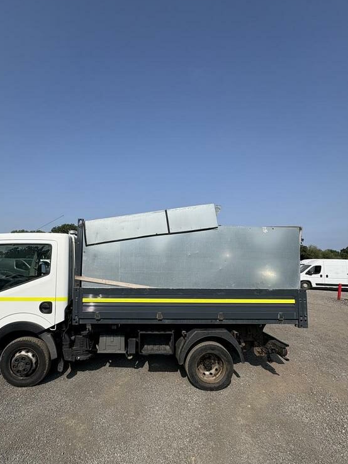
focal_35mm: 17
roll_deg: +0.1
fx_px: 228
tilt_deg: +7.3
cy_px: 252
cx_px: 145
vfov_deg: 90.8
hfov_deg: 74.1
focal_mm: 2.22
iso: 50
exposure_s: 1/3390
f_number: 2.2
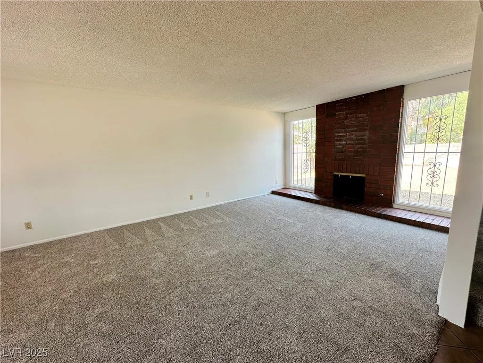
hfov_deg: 102.1
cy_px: 182
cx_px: 242
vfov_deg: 85.7
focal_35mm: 14
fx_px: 195
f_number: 2.2
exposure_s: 1/99
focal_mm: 2.22
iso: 50
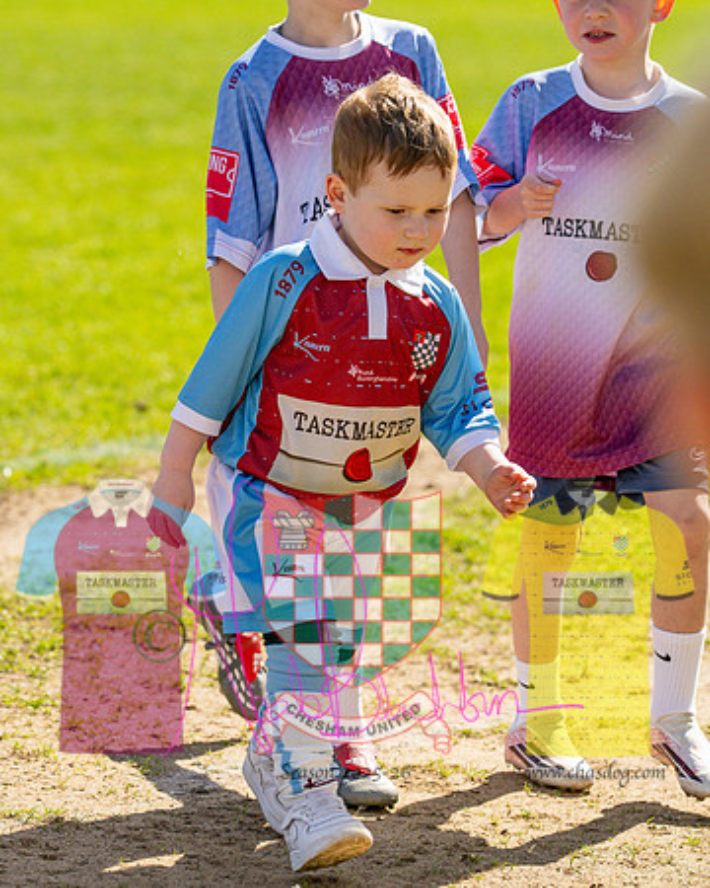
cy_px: 385
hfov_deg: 7.1
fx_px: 5689
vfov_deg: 8.9
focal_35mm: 217
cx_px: 270
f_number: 4
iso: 400
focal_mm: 135
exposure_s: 1/5000
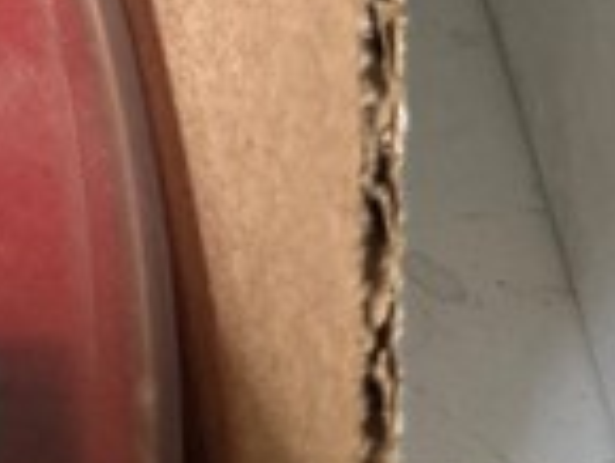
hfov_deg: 10.6
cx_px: -640
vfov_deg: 8.1
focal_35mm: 169
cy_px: -637
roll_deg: +0.7
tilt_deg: -39.8
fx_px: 3005
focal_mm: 6.86
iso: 250
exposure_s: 1/60
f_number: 1.78
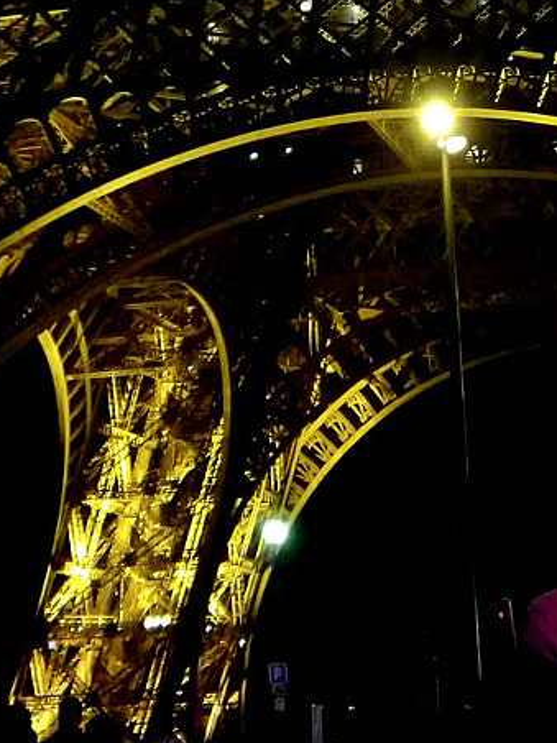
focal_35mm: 92
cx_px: 357
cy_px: -279
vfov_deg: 19.3
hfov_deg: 16.0
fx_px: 1974
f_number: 1.7
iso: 640
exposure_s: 1/50
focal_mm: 4.25
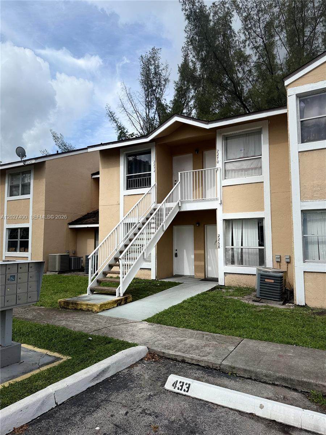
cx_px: 163
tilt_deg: +5.0
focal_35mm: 24
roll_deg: -0.5
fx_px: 301
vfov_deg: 71.6
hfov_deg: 56.8
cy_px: 218
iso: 80
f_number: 1.78
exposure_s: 1/4673
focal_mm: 6.76
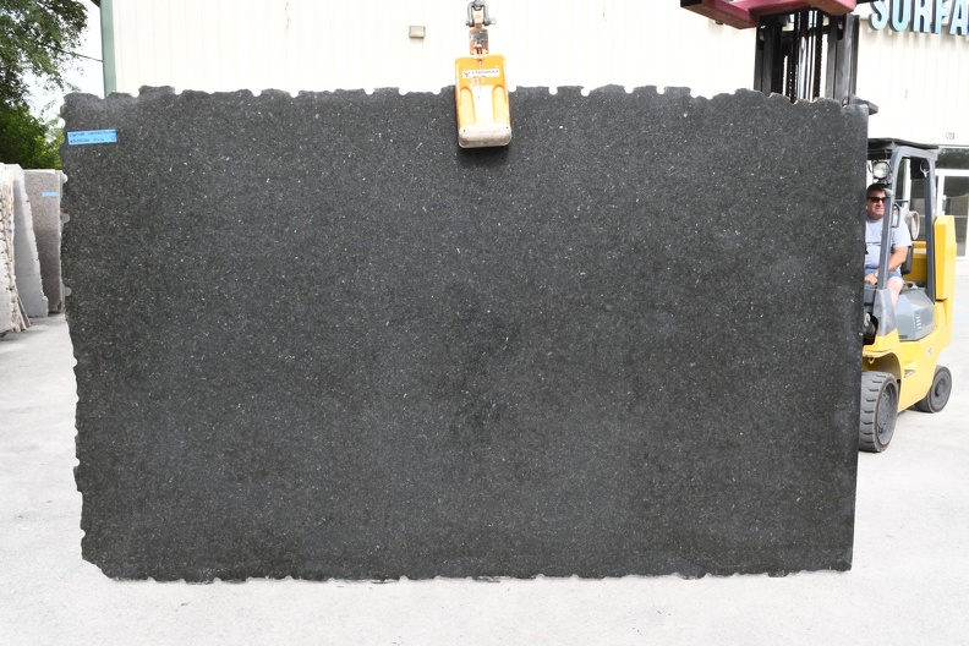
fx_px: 807
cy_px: 323
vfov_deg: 43.6
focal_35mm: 30
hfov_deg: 61.9
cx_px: 484
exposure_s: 1/60
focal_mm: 20
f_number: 13
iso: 200
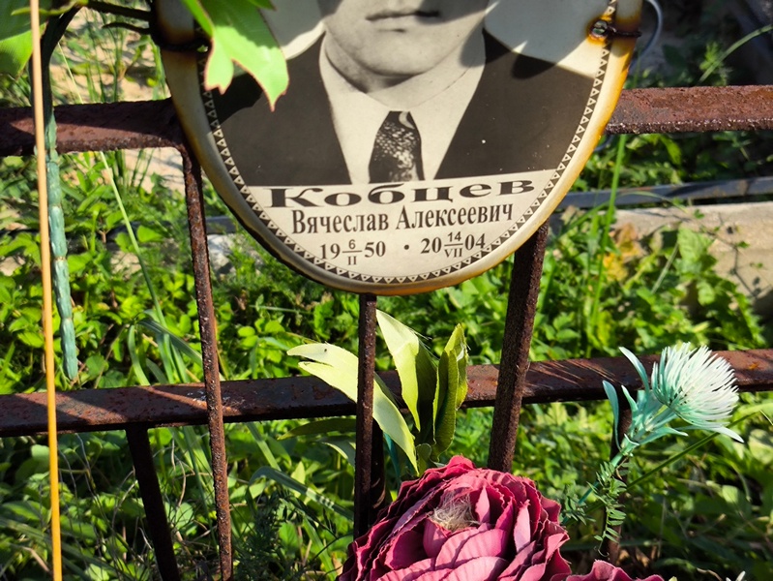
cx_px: 386
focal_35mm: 50
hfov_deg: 38.2
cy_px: 290
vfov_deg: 29.1
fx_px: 1117
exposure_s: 1/877
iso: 50
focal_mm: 4.71
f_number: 1.7
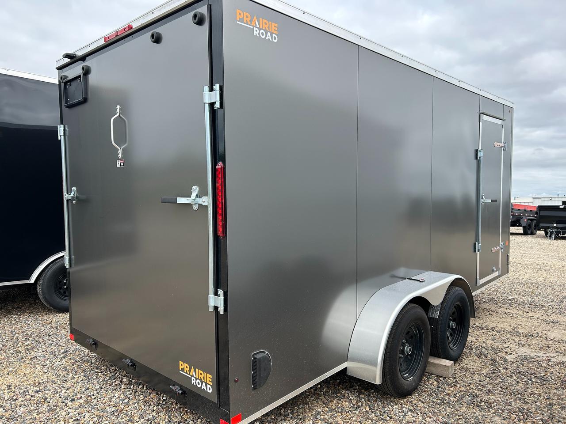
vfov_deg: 53.1
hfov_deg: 67.3
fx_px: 425
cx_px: 283
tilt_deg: +0.0
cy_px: 212
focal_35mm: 26
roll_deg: -1.8
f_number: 1.5
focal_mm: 5.7
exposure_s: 1/1038
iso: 50
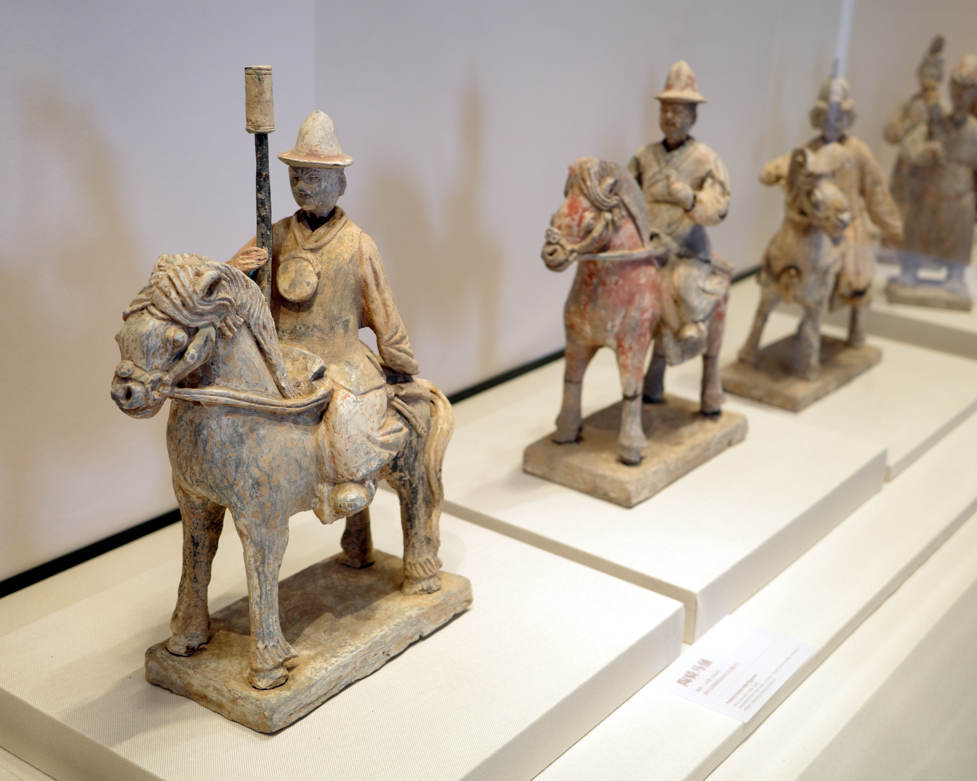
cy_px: 383
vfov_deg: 32.7
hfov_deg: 40.3
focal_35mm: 46
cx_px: 554
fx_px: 1330
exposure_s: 1/60
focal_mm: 26
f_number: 2.8
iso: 200
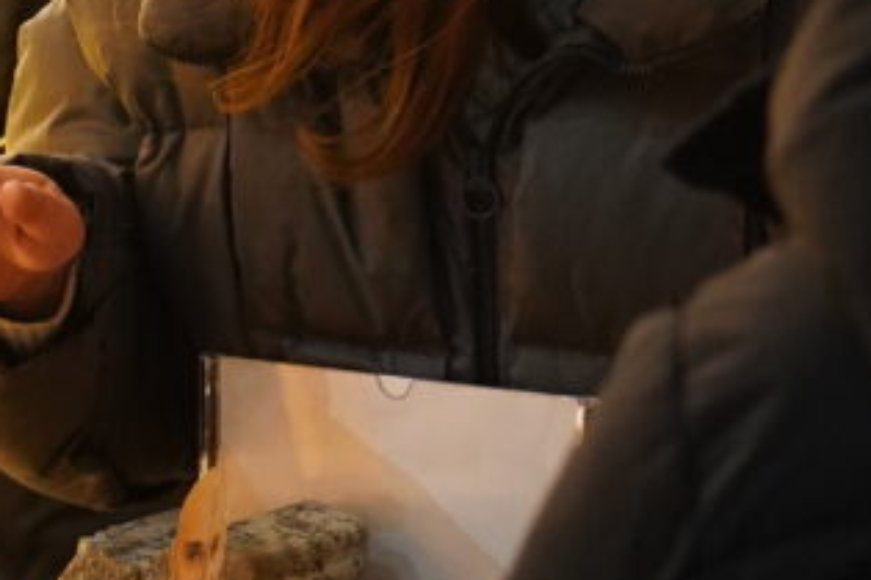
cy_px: -203
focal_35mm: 247
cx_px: 426
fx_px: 5976
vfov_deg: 5.5
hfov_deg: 8.3
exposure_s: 1/100
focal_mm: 51
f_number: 2.8
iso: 3200
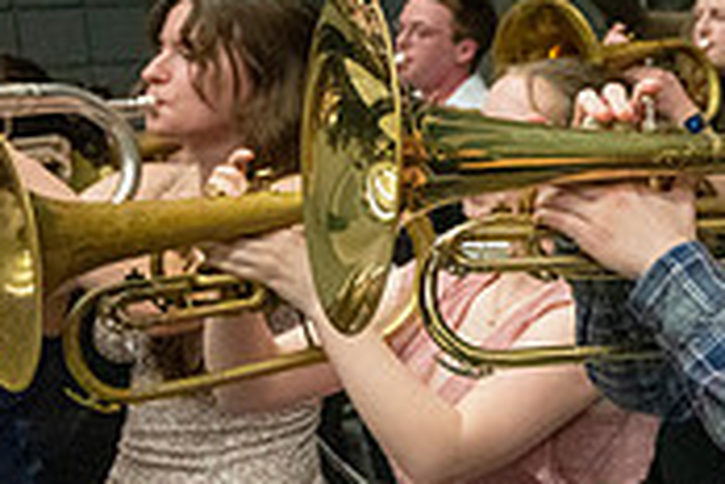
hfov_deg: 20.4
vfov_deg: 17.0
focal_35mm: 80
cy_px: 119
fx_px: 1611
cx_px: 1188
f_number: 4
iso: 10000
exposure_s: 1/500
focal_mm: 24
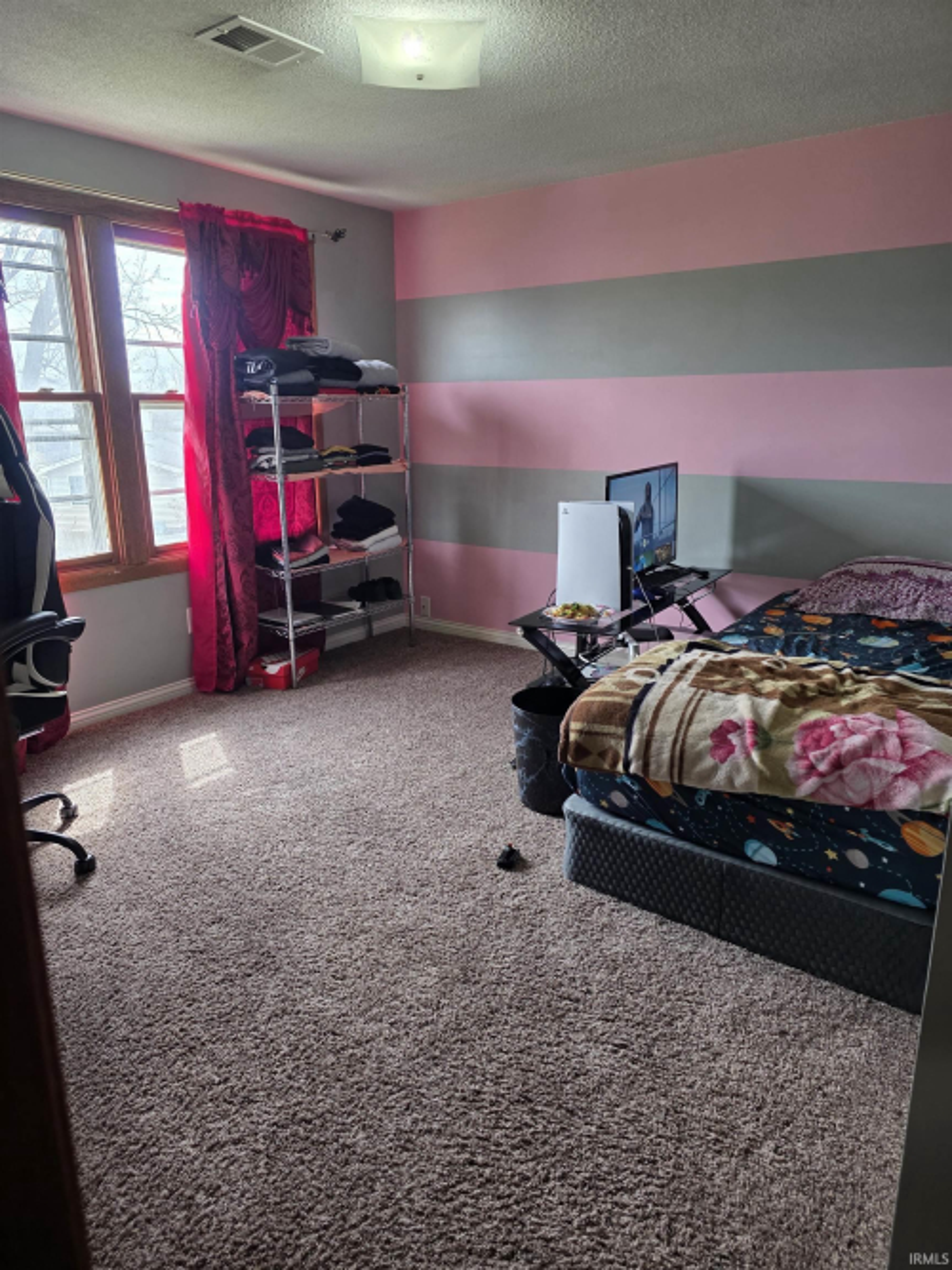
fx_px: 844
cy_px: 635
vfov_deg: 73.9
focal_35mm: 23
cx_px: 476
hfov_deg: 58.9
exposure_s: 1/120
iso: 160
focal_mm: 6.3
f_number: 1.7
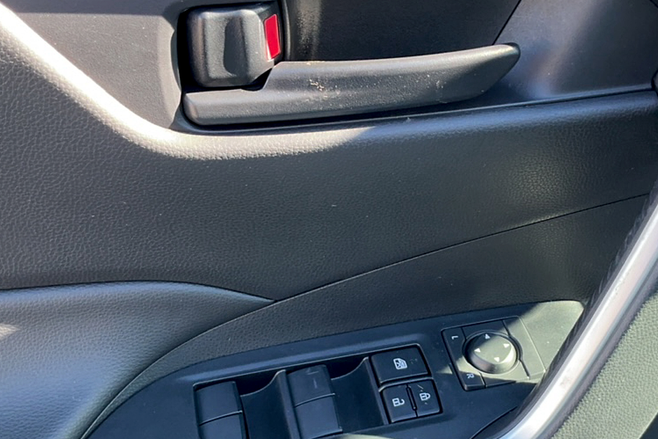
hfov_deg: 48.4
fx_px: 731
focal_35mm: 40
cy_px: 287
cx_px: 367
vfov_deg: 33.2
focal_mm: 3
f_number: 1.8
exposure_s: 1/60
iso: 32
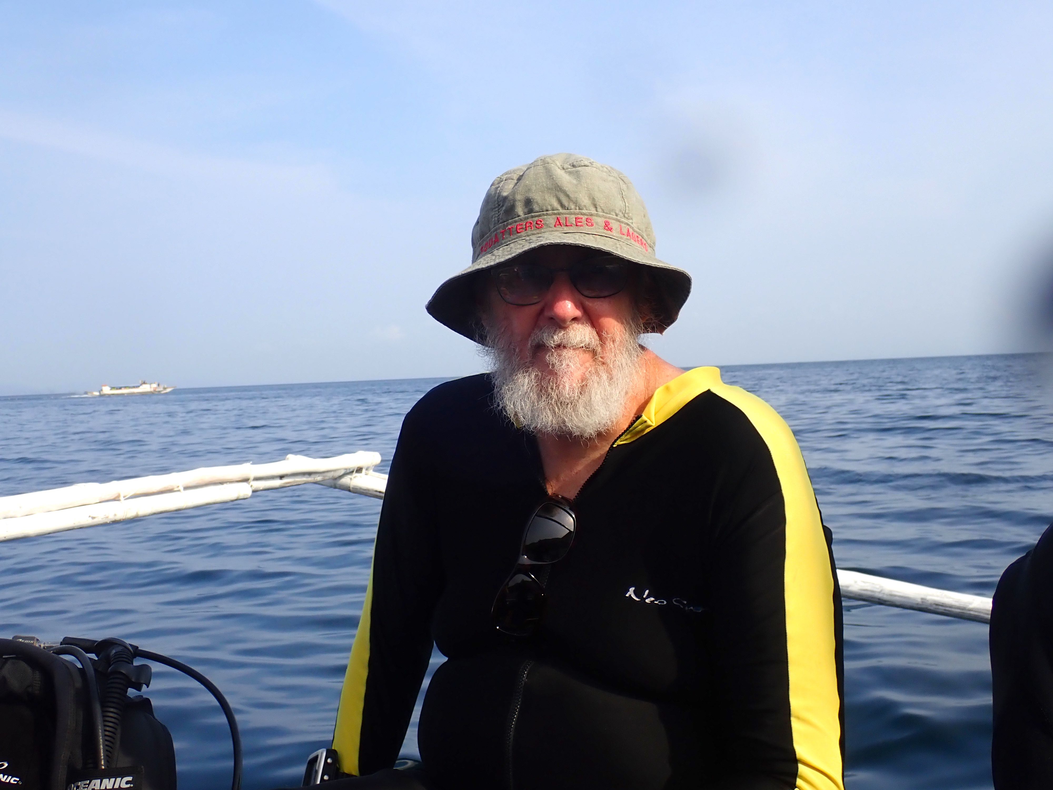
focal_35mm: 40
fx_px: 1217
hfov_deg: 46.8
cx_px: 526
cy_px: 395
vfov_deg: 36.0
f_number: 4
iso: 100
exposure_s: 1/800
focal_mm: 7.34
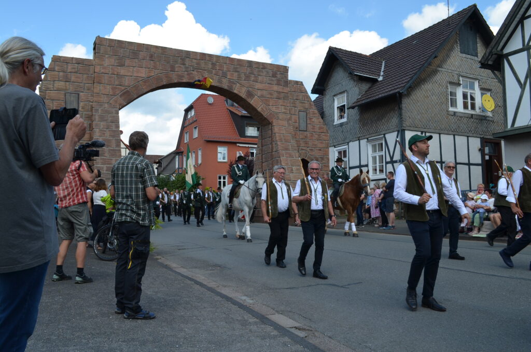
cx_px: 266
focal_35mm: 30
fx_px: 442
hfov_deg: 62.0
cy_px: 176
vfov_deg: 43.4
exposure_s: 1/250
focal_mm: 20
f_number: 8
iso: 180
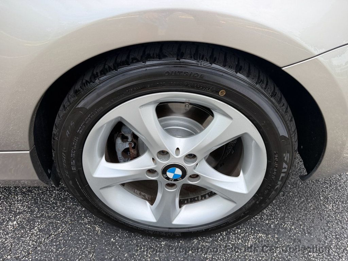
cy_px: 130
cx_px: 174
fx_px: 241
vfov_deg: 56.8
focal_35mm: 24
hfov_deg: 71.6
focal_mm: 6.76
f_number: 1.78
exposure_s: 1/1139
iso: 100
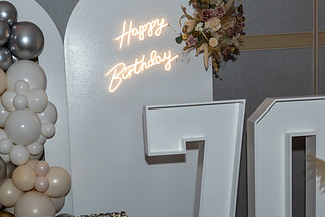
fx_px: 632
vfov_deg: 19.3
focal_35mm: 70
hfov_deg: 28.6
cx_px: 101
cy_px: 173
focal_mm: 24
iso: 500
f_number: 6.3
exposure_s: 1/250
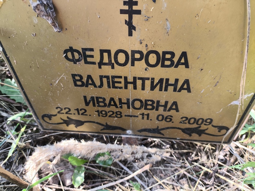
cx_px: 128
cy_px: 96
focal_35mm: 25
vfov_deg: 54.9
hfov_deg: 69.4
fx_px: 184
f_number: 1.7
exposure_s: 1/148
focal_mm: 4.71
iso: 50
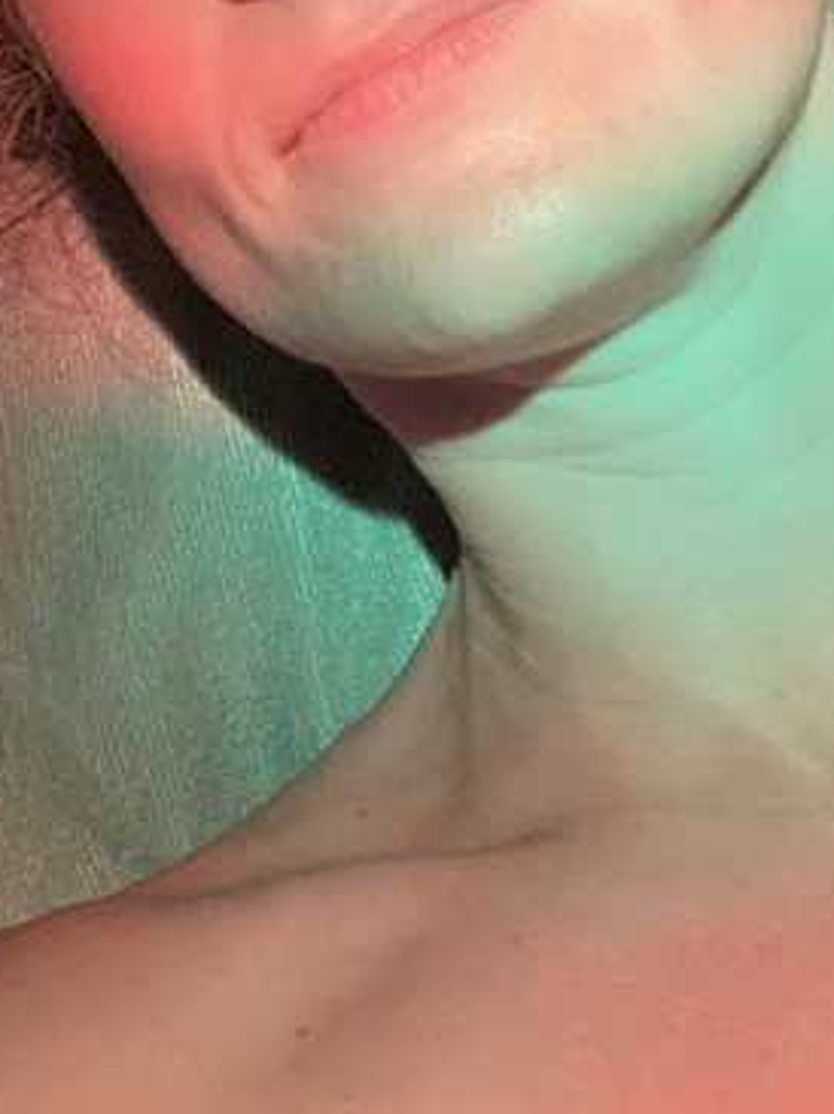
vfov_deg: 21.4
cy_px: -274
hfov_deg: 17.4
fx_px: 2702
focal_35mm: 84
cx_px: 198
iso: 320
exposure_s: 1/60
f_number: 2.2
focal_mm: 2.71
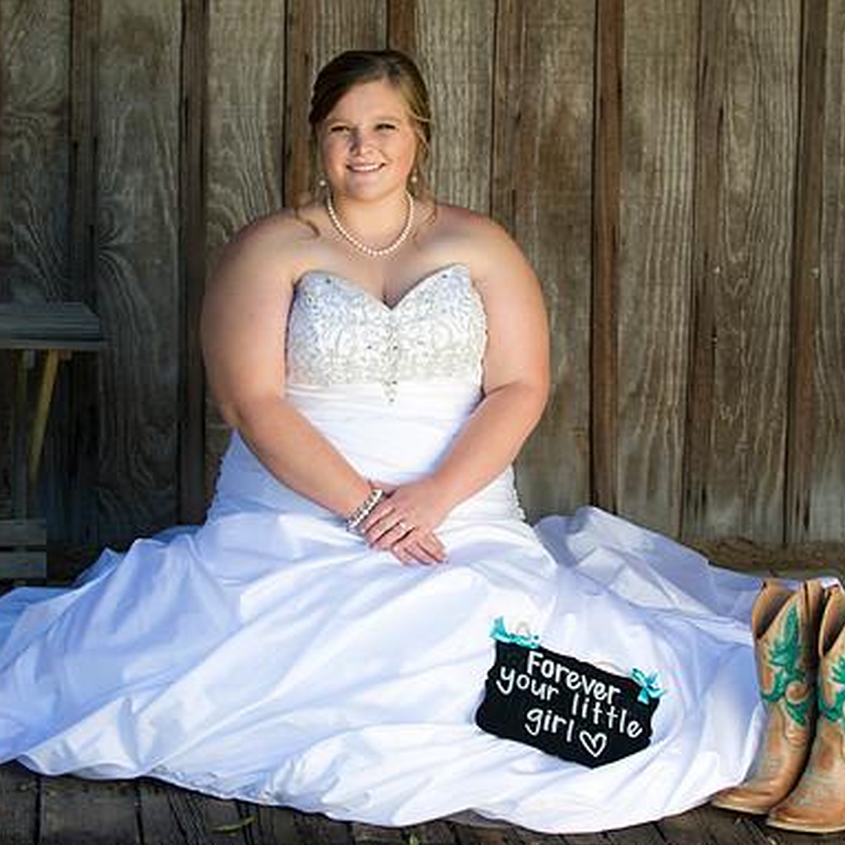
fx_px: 2486
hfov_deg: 19.3
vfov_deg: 19.3
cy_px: 421
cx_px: 404
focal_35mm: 90
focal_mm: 70
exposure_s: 1/160
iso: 200
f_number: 4.5
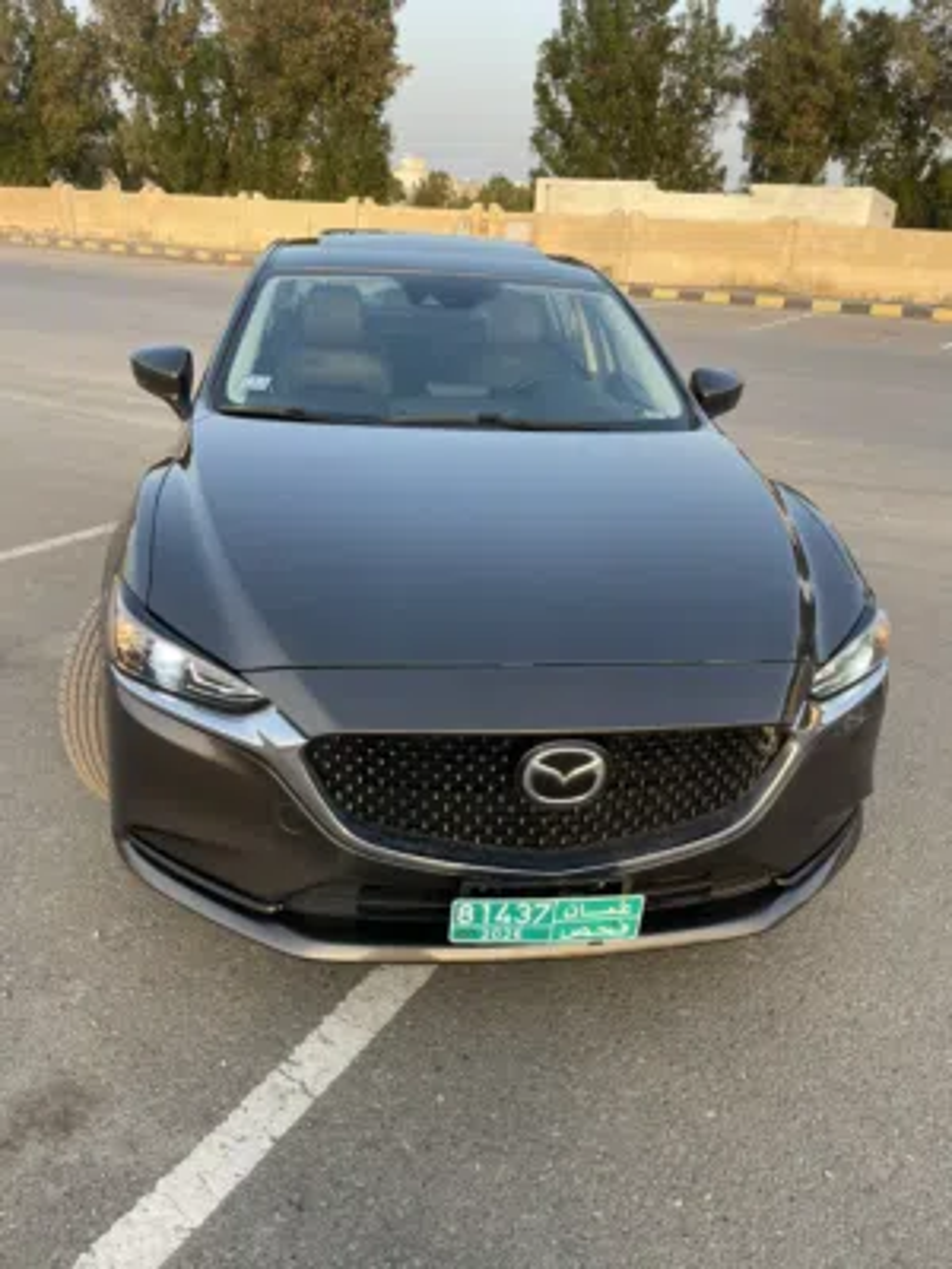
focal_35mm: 25
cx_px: 476
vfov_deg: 69.4
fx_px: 917
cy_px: 634
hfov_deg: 54.9
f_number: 1.6
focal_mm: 5.1
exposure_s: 1/262
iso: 32
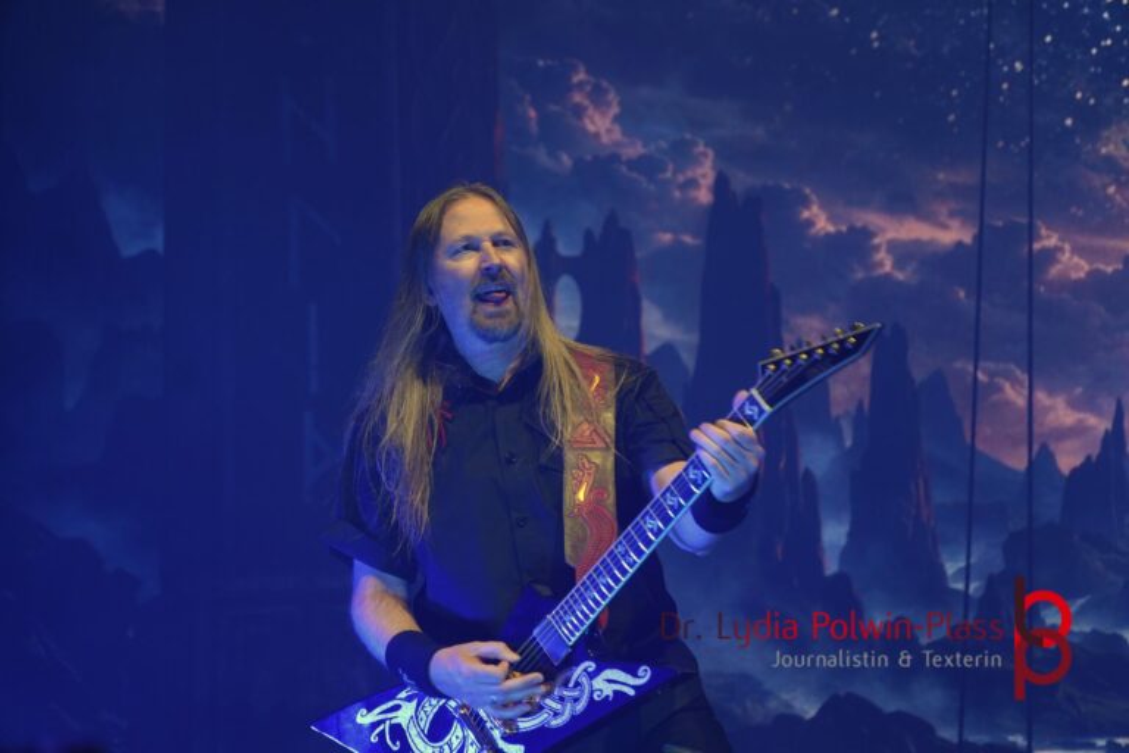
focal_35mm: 108
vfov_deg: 12.7
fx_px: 3387
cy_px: 376
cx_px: 564
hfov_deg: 18.9
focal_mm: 72
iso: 500
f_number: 5
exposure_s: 1/160
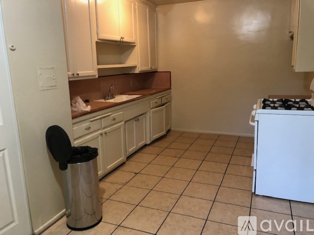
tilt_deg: -7.2
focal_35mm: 28
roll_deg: +1.2
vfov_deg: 49.7
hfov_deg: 63.5
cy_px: 118
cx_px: 157
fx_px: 254
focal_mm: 4
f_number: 1.8
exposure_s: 1/15
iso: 64
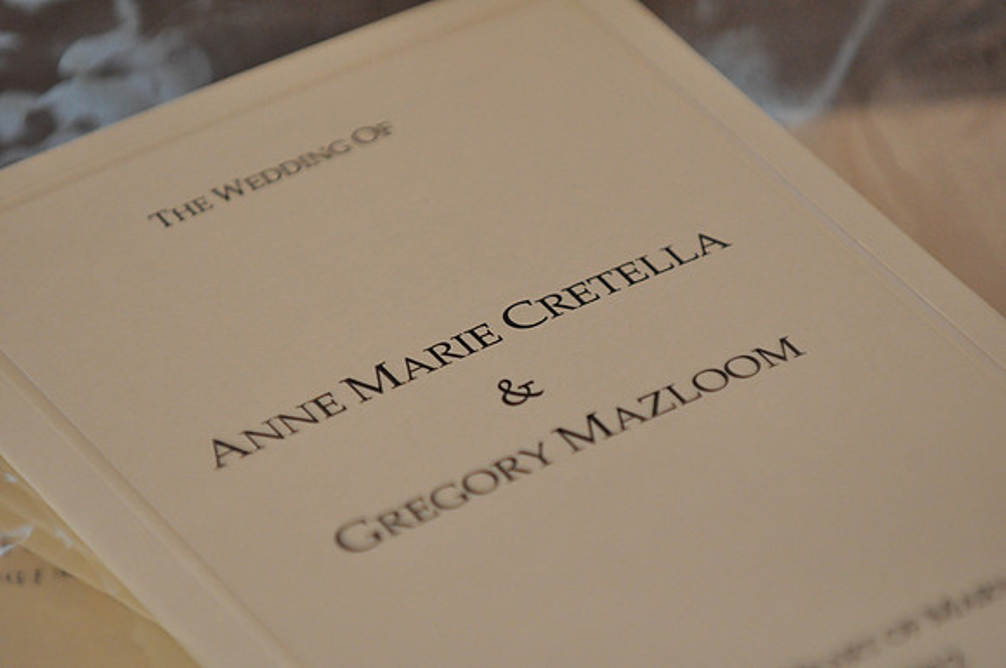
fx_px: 8372
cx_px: 503
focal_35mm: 300
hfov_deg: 6.9
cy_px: 334
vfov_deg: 4.6
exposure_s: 1/1600
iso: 1600
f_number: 2.8
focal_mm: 200
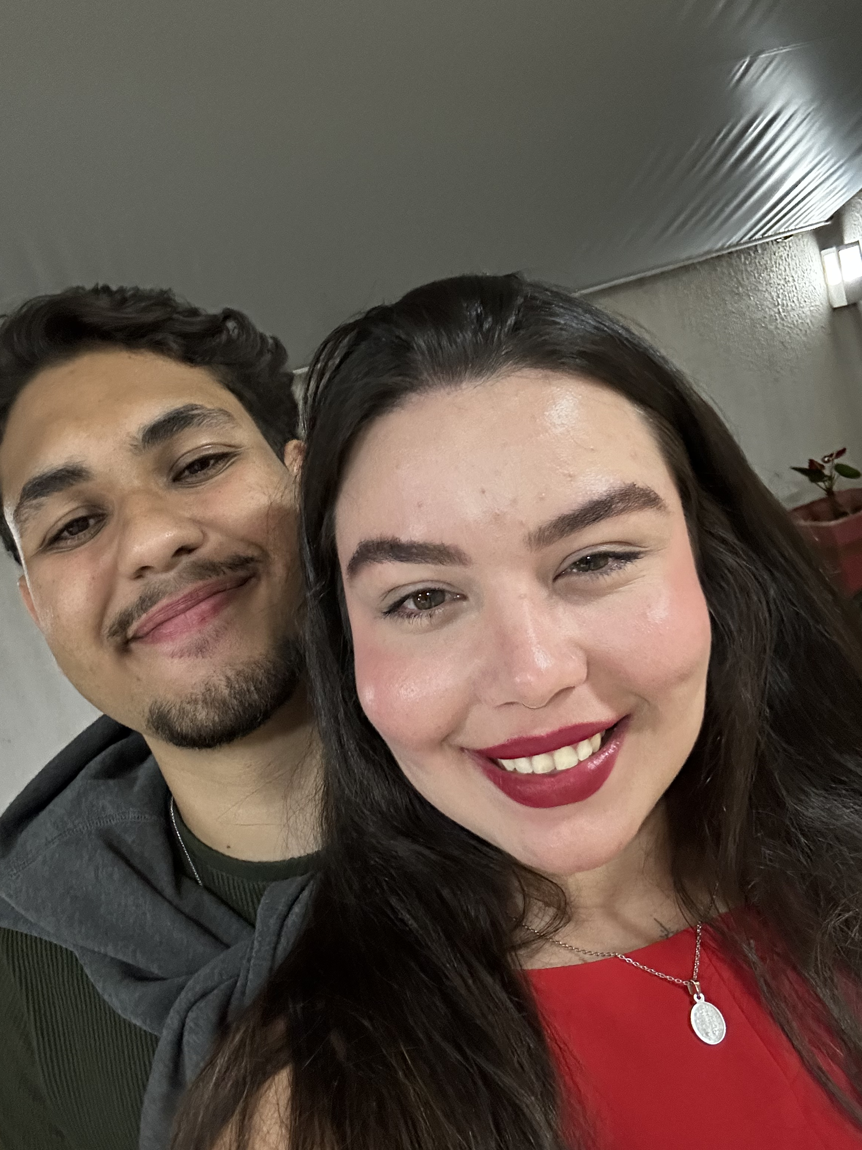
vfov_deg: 60.0
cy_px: 575
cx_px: 431
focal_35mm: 30
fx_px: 996
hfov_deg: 46.8
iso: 500
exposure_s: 1/30
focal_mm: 2.69
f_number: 1.9
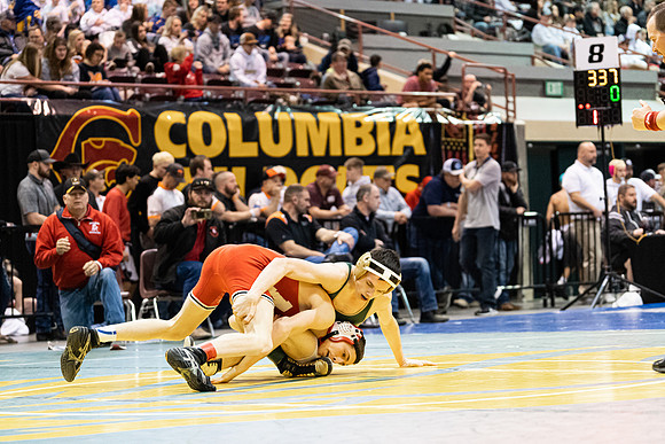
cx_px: 332
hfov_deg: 18.8
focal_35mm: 109
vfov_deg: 12.6
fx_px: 2014
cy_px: 222
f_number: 4
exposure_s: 1/500
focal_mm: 109
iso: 10000
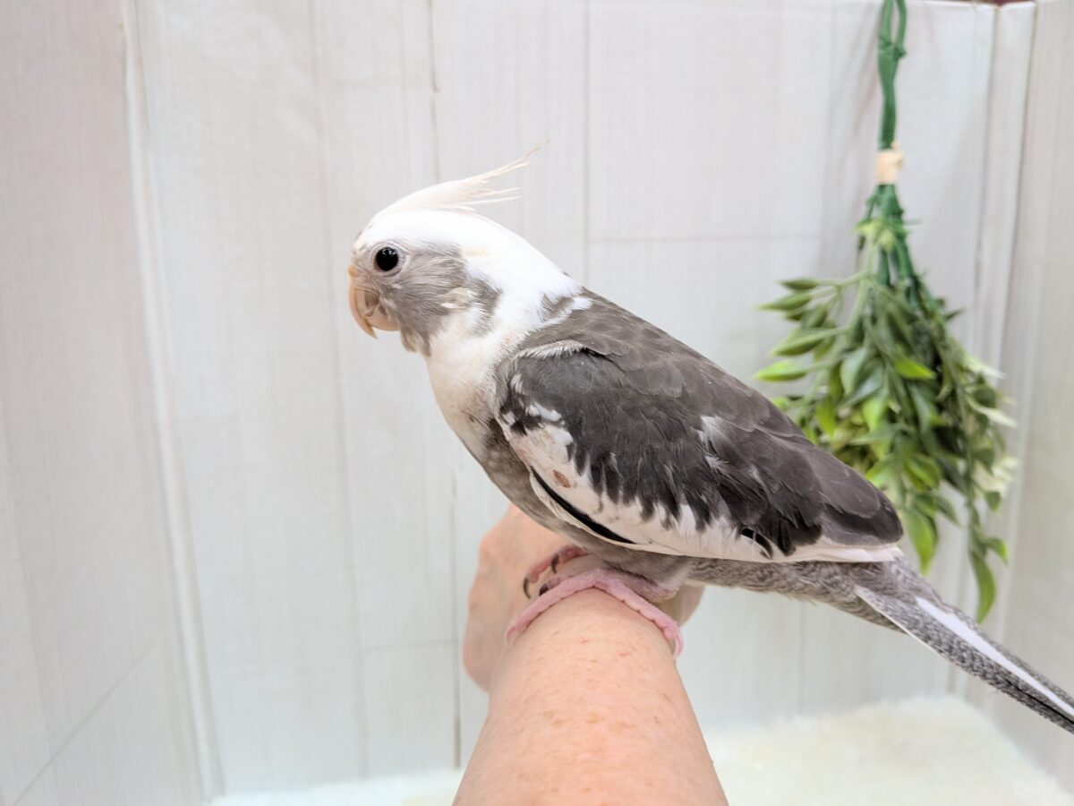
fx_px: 745
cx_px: 537
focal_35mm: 24
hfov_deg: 71.6
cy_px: 403
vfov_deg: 56.8
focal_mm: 4.53
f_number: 1.7
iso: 99
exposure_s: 1/100
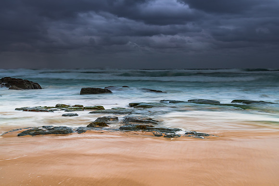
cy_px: 93
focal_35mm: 39
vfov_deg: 33.8
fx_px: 306
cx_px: 140
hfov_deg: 49.0
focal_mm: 38
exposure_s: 2.5
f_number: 8
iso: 100
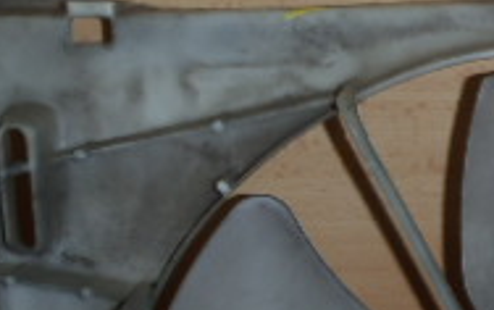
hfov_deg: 19.6
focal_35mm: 101
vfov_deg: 12.9
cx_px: 557
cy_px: 284
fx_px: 1361
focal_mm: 5
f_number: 3.9
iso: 100
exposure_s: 1/30
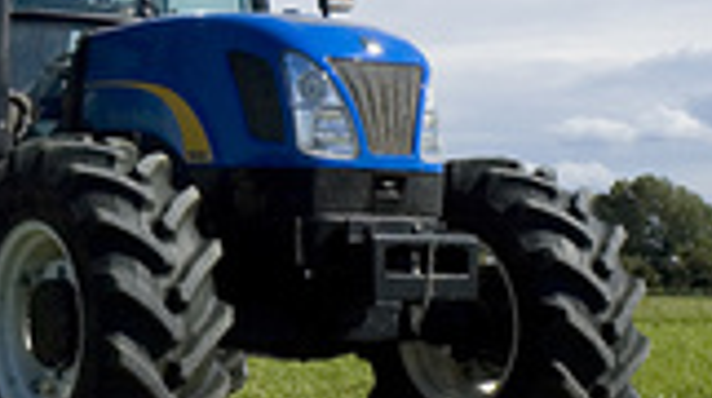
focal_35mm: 83
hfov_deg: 24.1
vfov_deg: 14.1
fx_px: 1565
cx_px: -60
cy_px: -66
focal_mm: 20
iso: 200
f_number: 13
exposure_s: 1/500
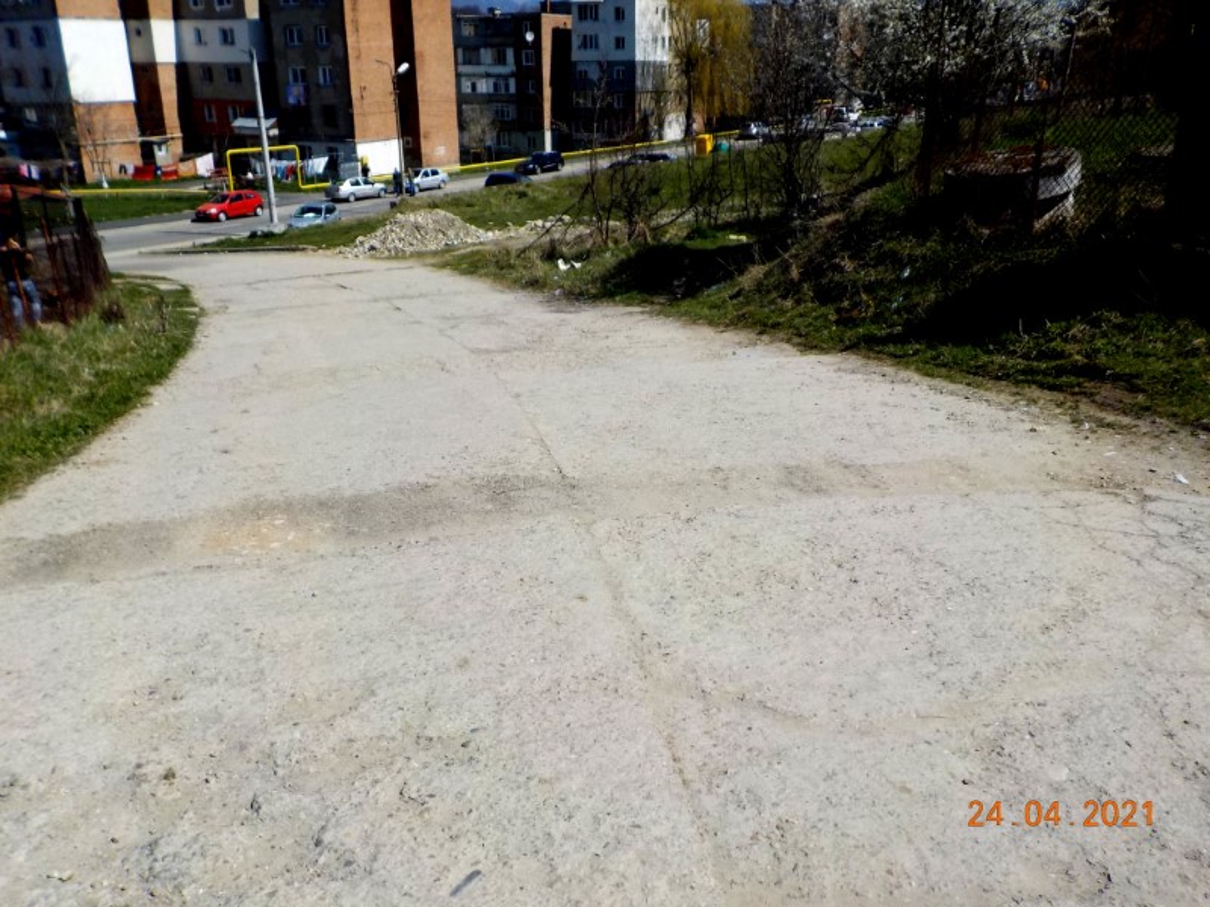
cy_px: 454
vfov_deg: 46.8
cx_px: 605
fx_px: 1049
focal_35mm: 30
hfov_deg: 60.0
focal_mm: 4.1
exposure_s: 1/500
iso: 125
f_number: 6.6
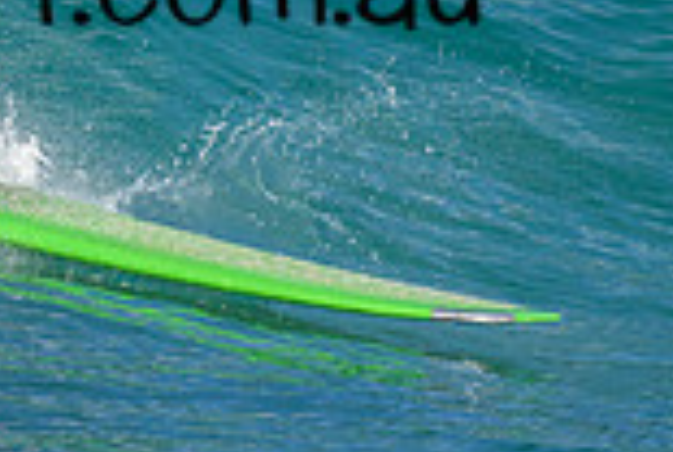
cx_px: -36
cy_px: -35
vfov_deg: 0.4
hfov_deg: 0.6
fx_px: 61416
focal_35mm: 3279
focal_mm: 800
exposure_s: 1/2000
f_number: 6.3
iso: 400
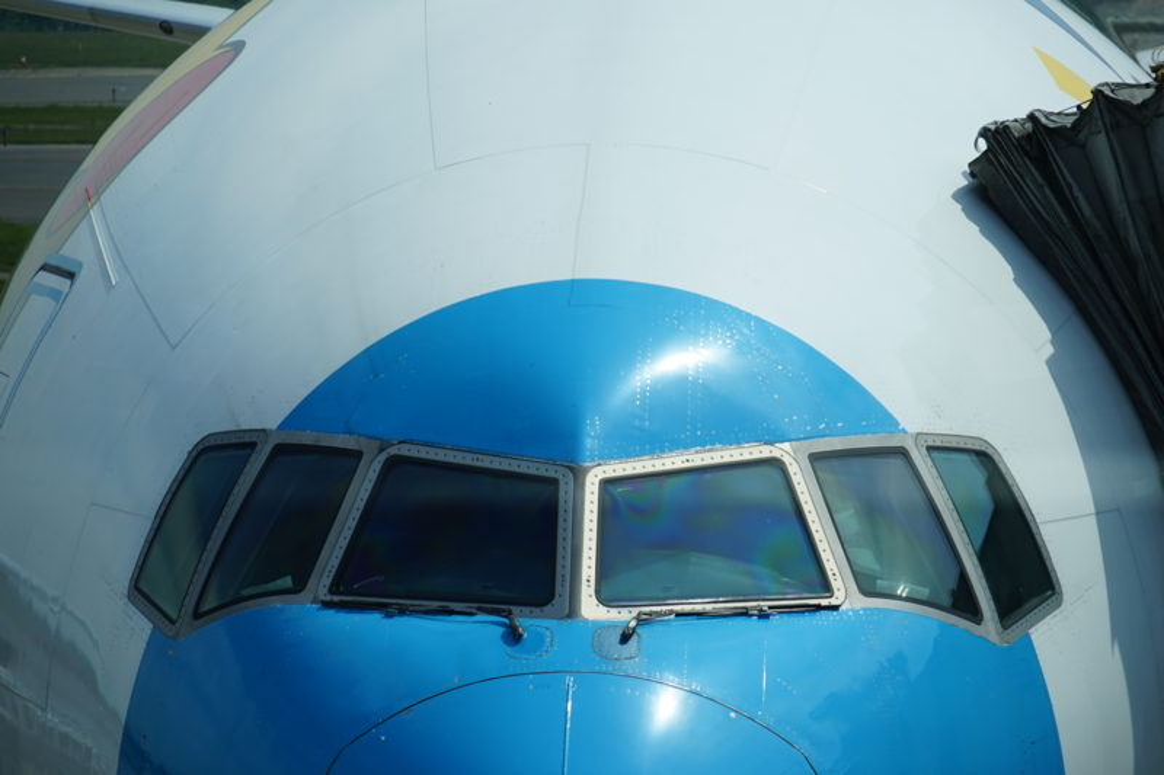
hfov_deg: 6.9
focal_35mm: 300
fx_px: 9697
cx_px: 582
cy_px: 388
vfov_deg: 4.6
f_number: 9.5
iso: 100
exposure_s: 1/350
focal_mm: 200
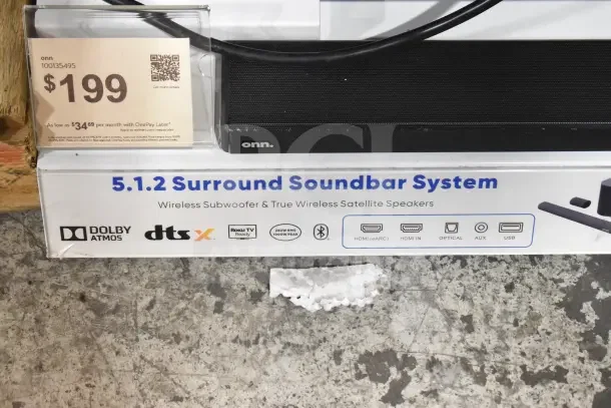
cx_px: 306
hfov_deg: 24.6
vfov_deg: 16.6
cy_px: 204
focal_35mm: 82
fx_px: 1400
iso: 6400
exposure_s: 1/160
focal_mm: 55
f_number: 7.1
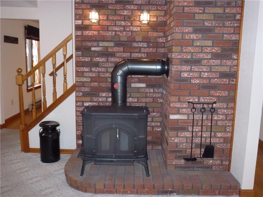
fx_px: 228
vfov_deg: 46.8
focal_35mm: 30
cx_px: 132
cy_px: 98
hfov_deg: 60.0
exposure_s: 1/60
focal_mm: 5.4
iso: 640
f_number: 3.5
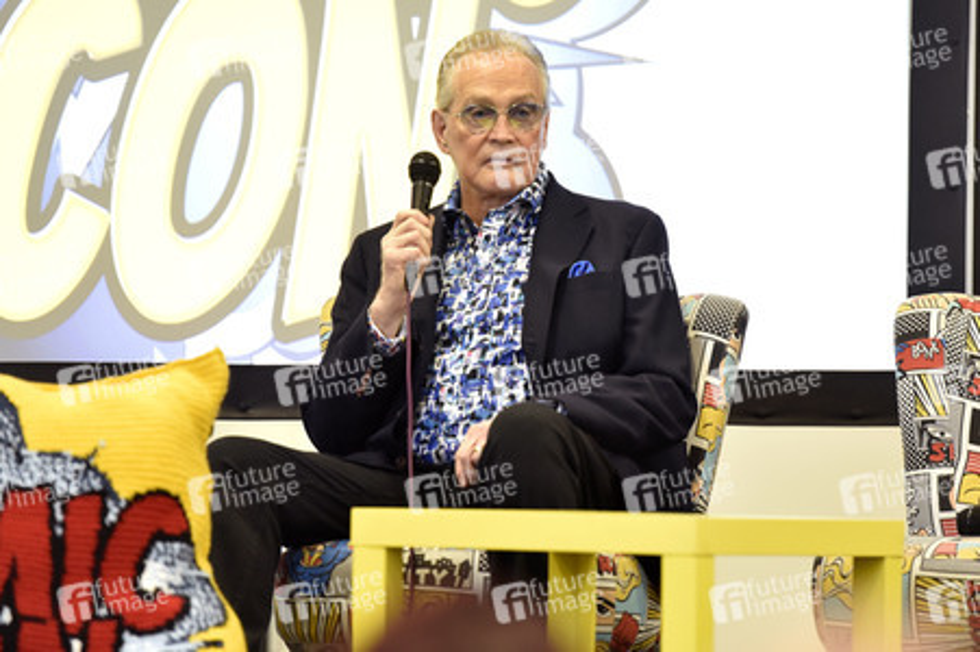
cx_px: 490
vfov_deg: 7.2
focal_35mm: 190
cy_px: 326
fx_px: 5168
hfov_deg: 10.8
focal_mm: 190
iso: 4500
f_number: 3.5
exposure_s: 1/100
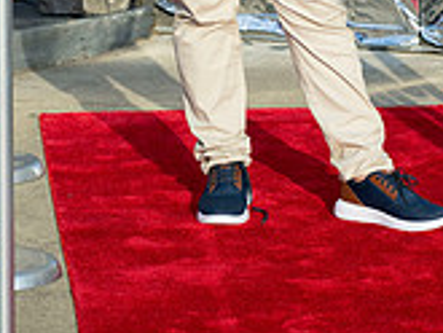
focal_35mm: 241
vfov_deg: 6.1
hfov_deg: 8.2
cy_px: -252
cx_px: 341
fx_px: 3086
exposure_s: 1/2500
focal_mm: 92
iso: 400
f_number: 5.6
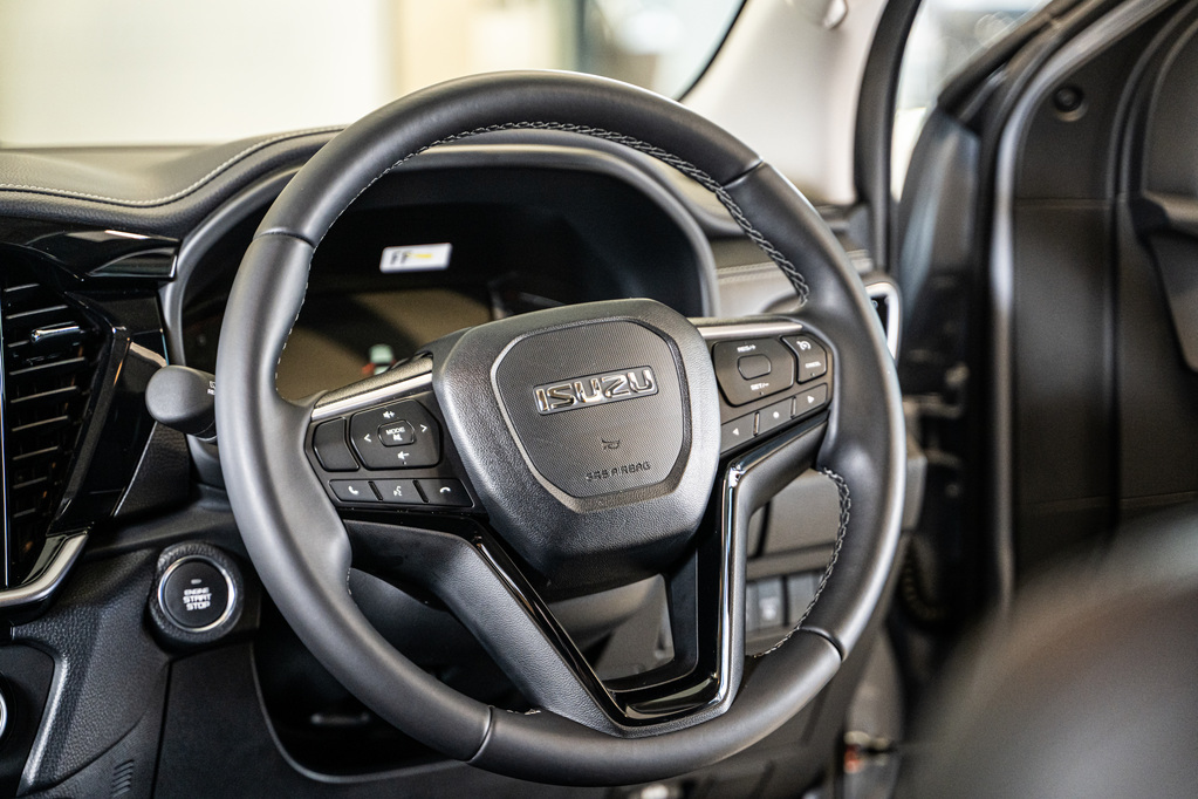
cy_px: 400
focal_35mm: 70
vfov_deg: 19.5
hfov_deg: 28.8
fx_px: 2329
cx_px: 599
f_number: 2.8
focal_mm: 70
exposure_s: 1/125
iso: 1600
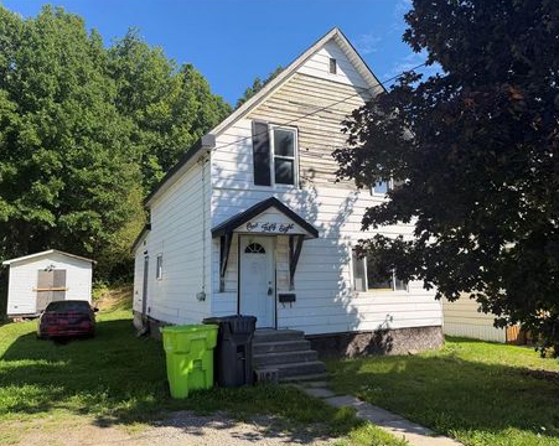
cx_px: 299
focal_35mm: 26
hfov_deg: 66.0
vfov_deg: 54.9
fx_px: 430
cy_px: 226
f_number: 1.78
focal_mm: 6.76
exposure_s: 1/3279
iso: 100
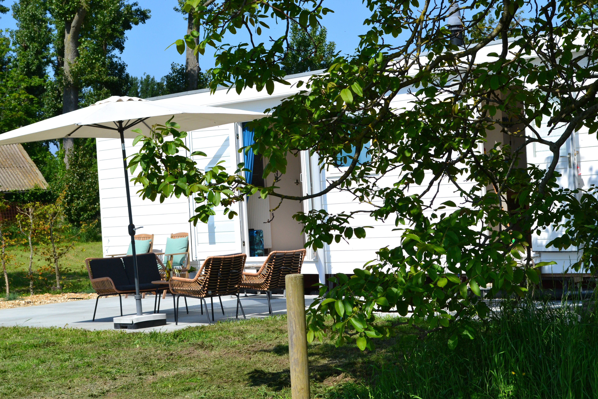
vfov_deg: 16.6
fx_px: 1370
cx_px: 299
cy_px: 200
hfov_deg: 24.6
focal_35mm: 82
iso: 400
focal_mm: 55
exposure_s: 1/500
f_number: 11
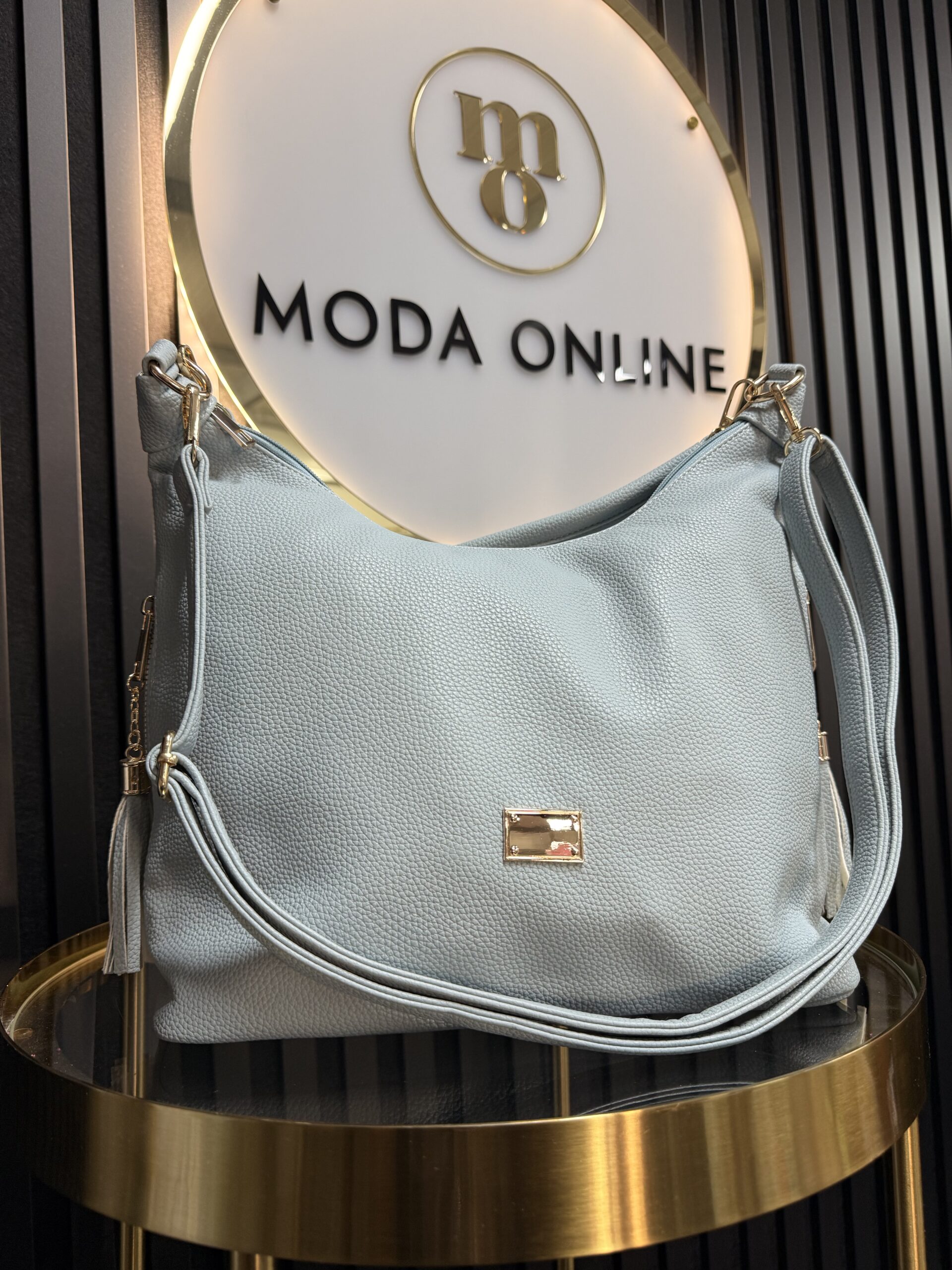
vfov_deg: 71.6
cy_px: 635
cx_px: 476
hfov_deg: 56.8
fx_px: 880
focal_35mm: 24
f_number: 1.78
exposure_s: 1/50
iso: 125
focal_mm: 6.76
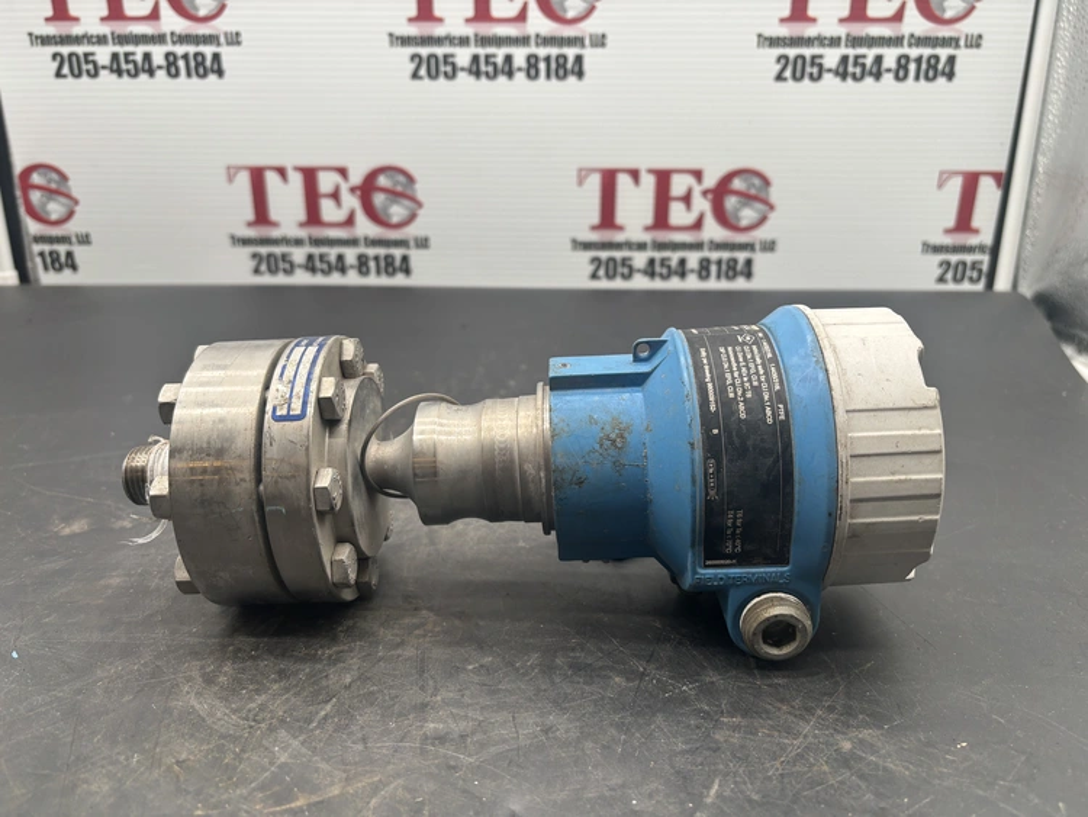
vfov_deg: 53.1
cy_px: 408
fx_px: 817
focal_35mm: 26
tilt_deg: -17.4
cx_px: 544
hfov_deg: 67.3
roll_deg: -0.1
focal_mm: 5.96
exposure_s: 1/121
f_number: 1.6
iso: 50
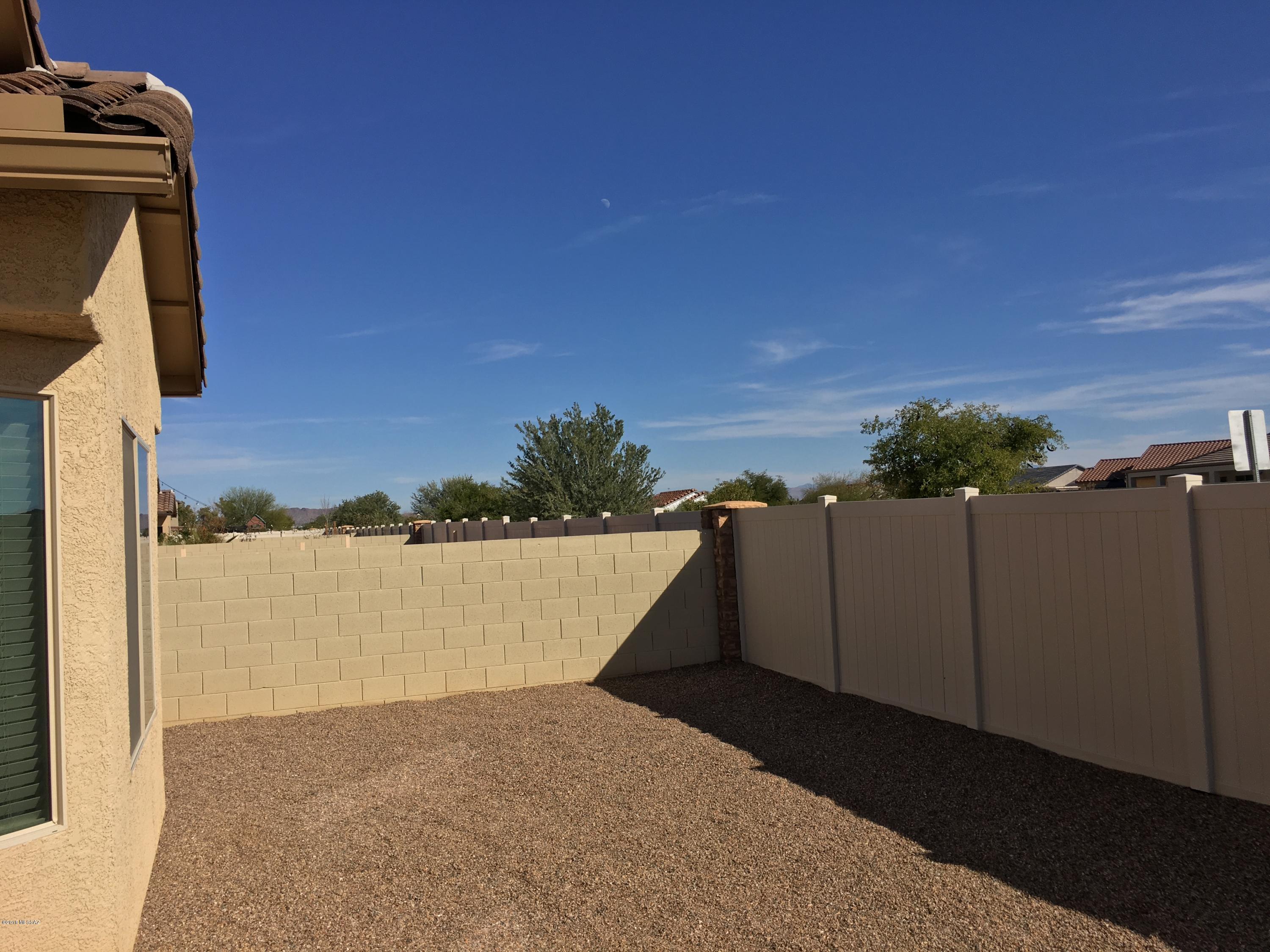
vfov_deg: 48.2
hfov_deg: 61.7
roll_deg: +2.0
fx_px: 1064
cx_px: 635
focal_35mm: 29
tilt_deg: +0.6
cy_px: 476
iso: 25
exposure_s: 1/2481
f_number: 2.2
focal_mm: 4.15
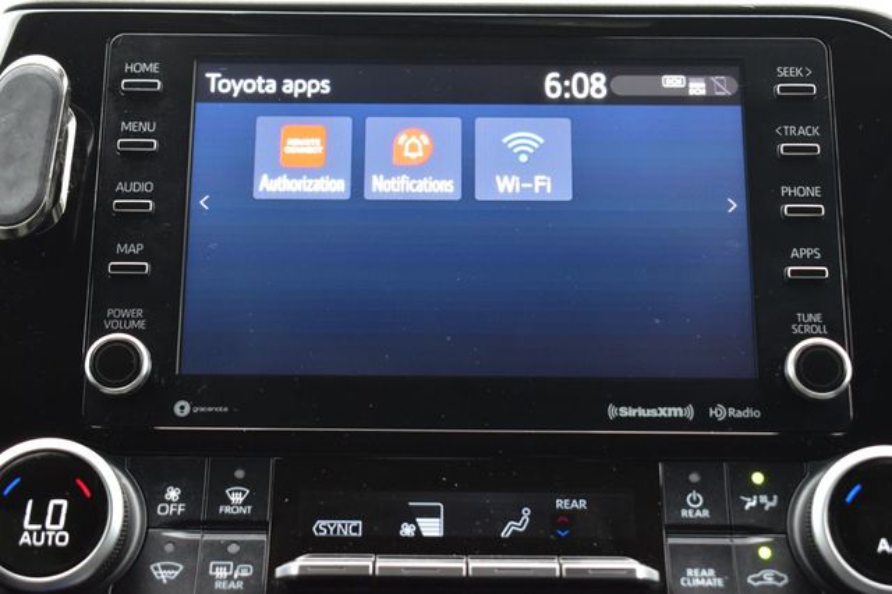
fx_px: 1709
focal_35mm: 69
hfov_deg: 29.3
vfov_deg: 19.7
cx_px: 446
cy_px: 297
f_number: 6.3
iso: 1400
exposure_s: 1/15
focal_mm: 46
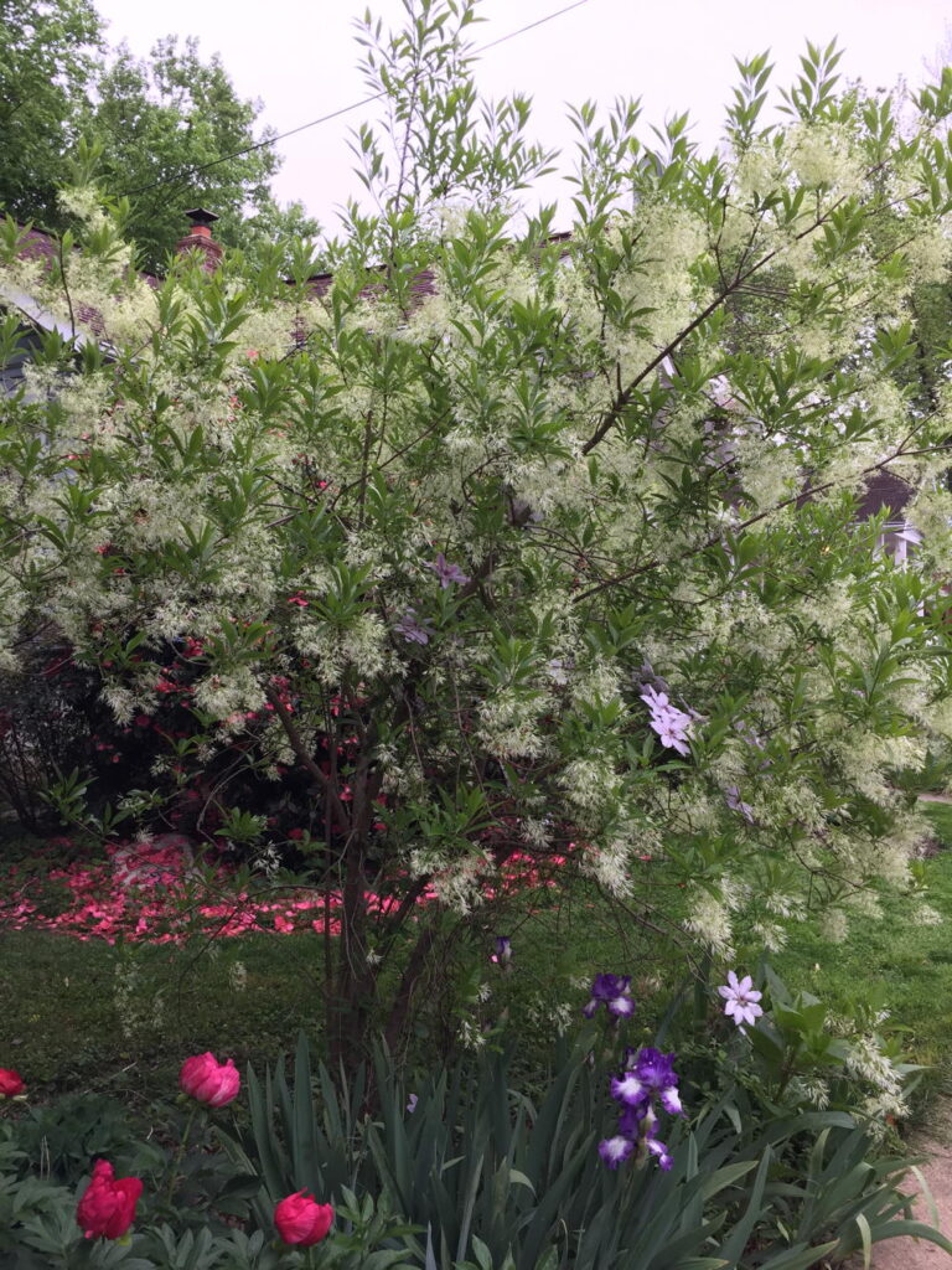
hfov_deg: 48.2
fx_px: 1063
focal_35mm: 29
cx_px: 476
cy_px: 635
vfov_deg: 61.7
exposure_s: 1/30
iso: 32
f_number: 2.2
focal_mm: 4.15
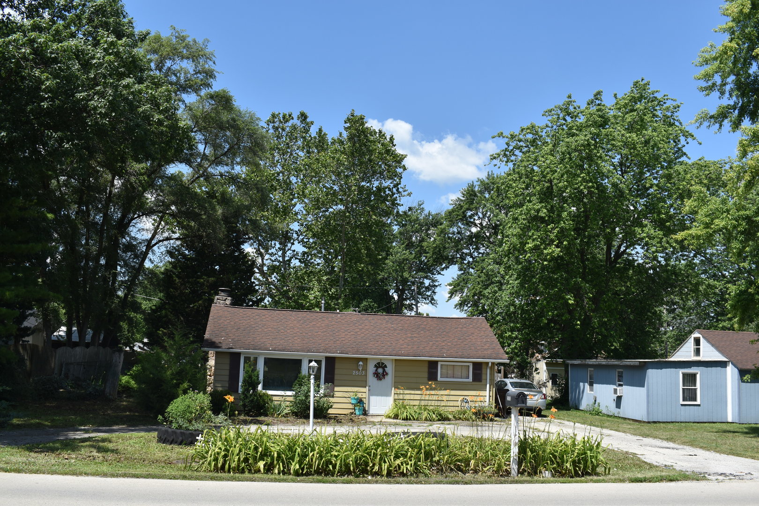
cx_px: 380
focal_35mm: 36
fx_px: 759
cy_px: 253
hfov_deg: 53.1
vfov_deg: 36.9
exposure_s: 1/250
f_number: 8
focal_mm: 24
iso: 100
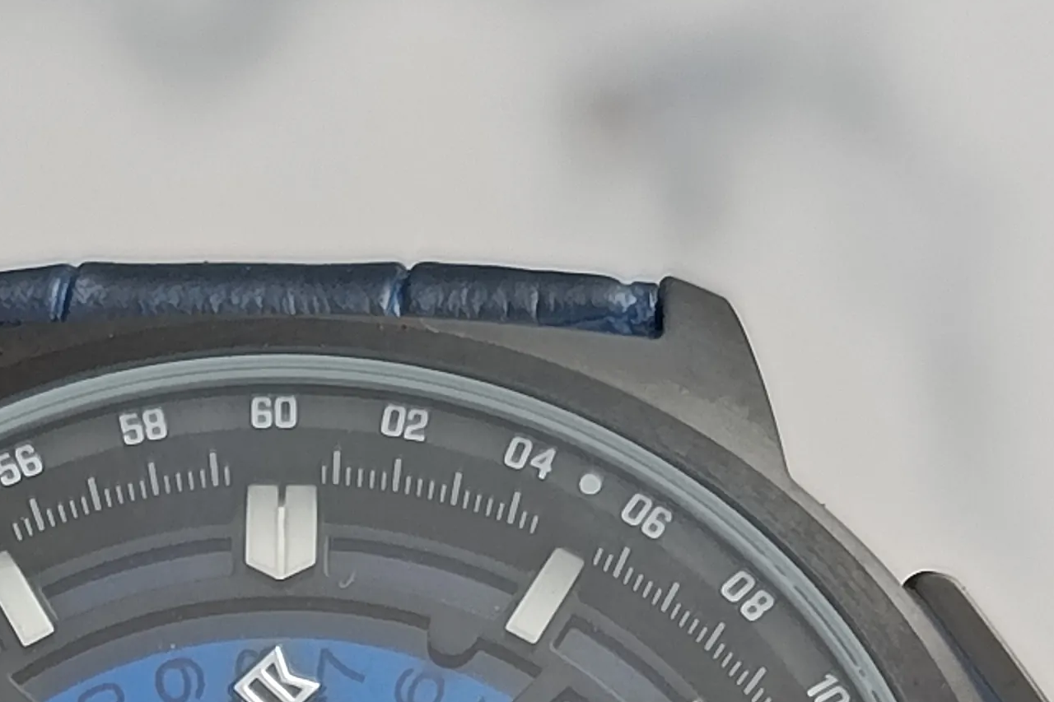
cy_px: 1557
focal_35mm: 156
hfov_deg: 13.1
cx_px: 240
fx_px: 4566
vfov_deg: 8.2
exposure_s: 1/100
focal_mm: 5.24
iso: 480
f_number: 1.7
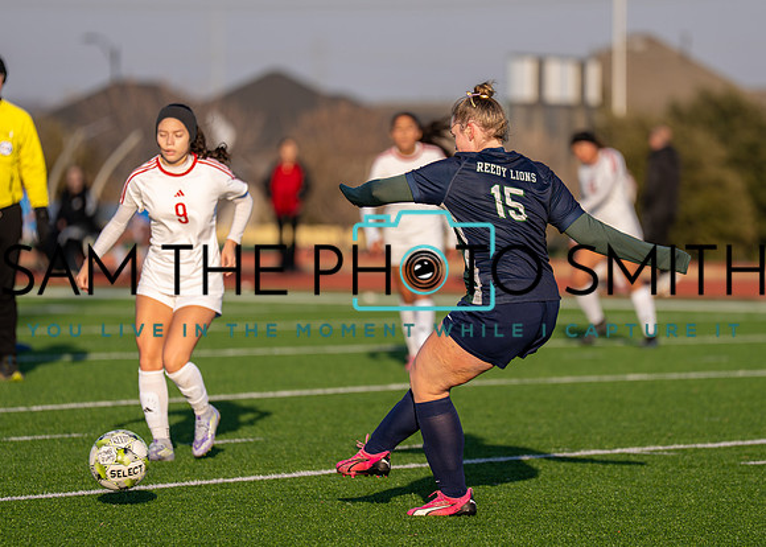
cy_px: 284
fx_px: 6889
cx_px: 436
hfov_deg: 6.4
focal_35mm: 317
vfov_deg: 4.5
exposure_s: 1/3200
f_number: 2.8
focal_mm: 200
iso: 200
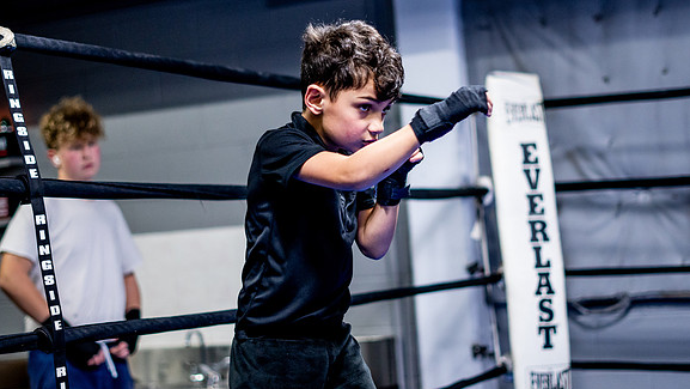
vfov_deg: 15.3
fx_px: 1446
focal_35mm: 79
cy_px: 174
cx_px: 346
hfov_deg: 26.8
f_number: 1.8
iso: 2000
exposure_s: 1/500
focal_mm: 50
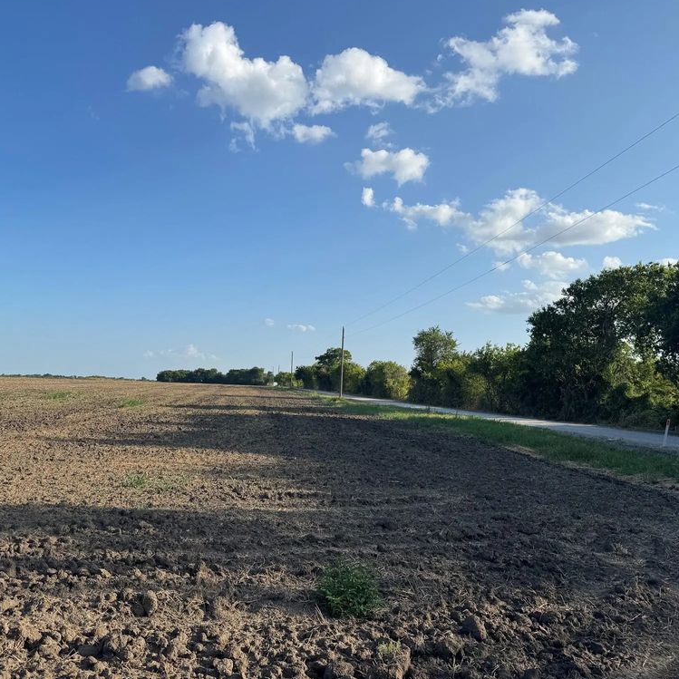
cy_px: 335
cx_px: 274
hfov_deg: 55.2
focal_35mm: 29
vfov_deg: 55.6
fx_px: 644
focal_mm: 6.76
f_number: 1.78
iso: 80
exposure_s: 1/4608
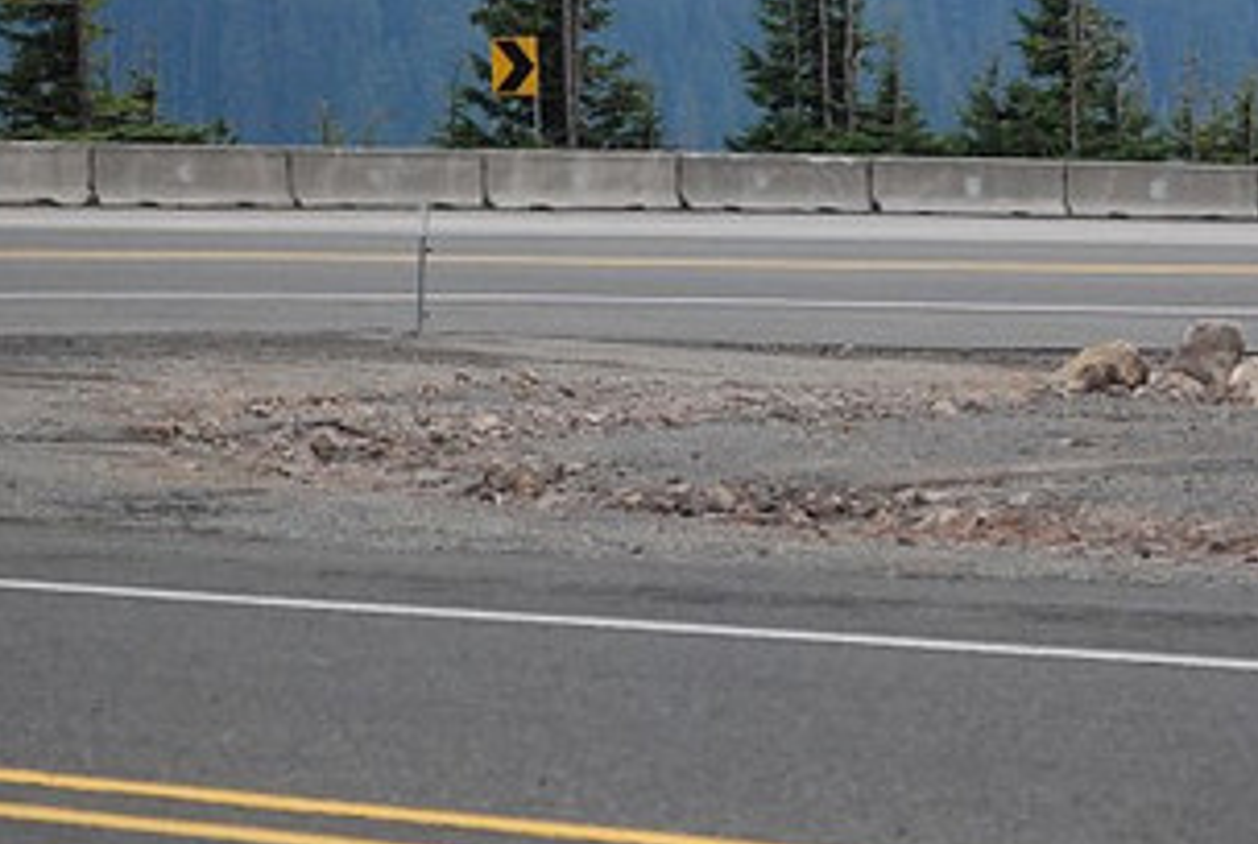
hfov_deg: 9.0
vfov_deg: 6.0
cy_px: 366
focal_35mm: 229
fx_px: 8018
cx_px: 927
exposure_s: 1/4000
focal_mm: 80
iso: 1600
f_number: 5.6
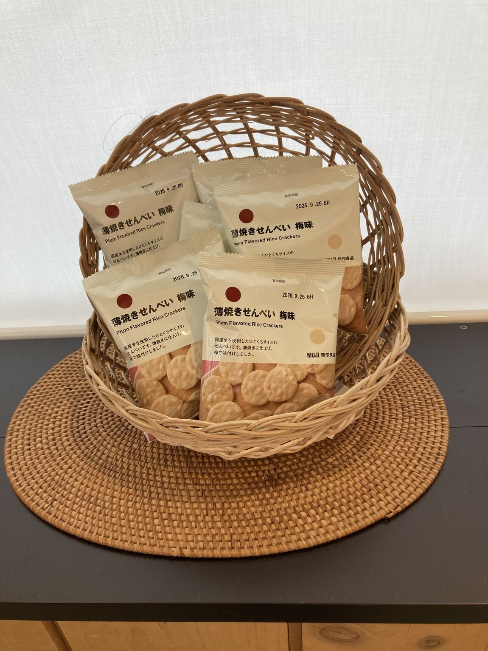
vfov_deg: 63.4
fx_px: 526
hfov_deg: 49.8
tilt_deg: -33.3
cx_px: 244
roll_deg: +5.5
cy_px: 326
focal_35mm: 28
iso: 40
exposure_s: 1/121
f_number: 1.8
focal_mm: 3.99
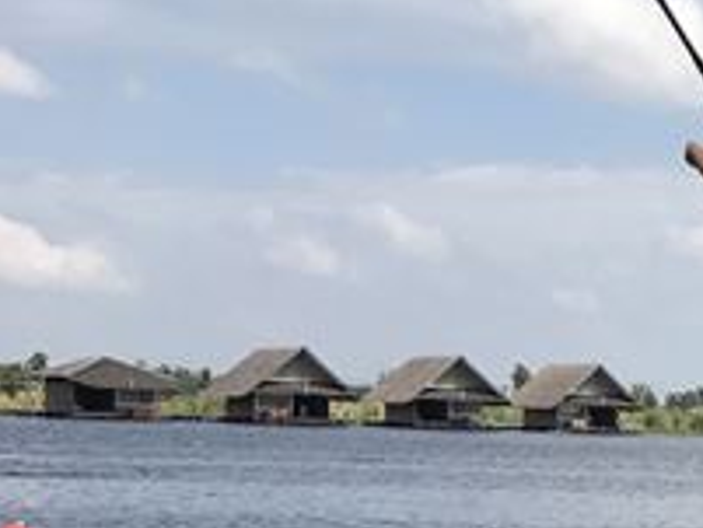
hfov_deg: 15.6
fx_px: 2174
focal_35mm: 107
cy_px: 552
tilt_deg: -2.8
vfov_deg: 13.6
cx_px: 1284
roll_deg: -1.7
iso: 20
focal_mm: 3.99
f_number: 1.8
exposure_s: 1/2994
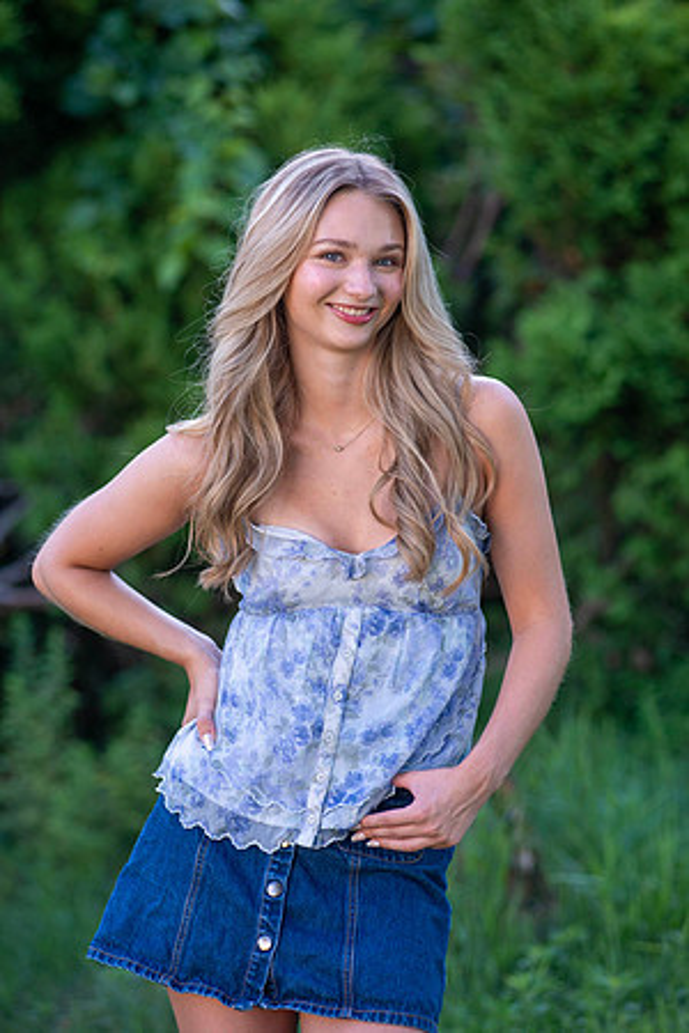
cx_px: 344
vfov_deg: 17.1
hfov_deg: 11.4
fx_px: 3445
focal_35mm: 120
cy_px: 516
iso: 160
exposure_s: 1/200
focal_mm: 120
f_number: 4
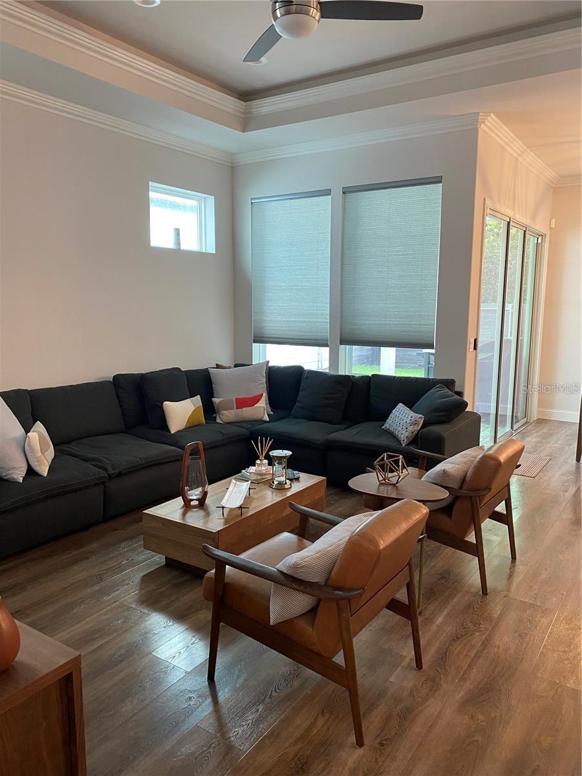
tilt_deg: -8.9
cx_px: 291
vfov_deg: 67.3
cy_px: 388
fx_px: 583
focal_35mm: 26
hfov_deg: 53.1
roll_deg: -0.3
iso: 200
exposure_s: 1/60
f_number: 1.8
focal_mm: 4.25
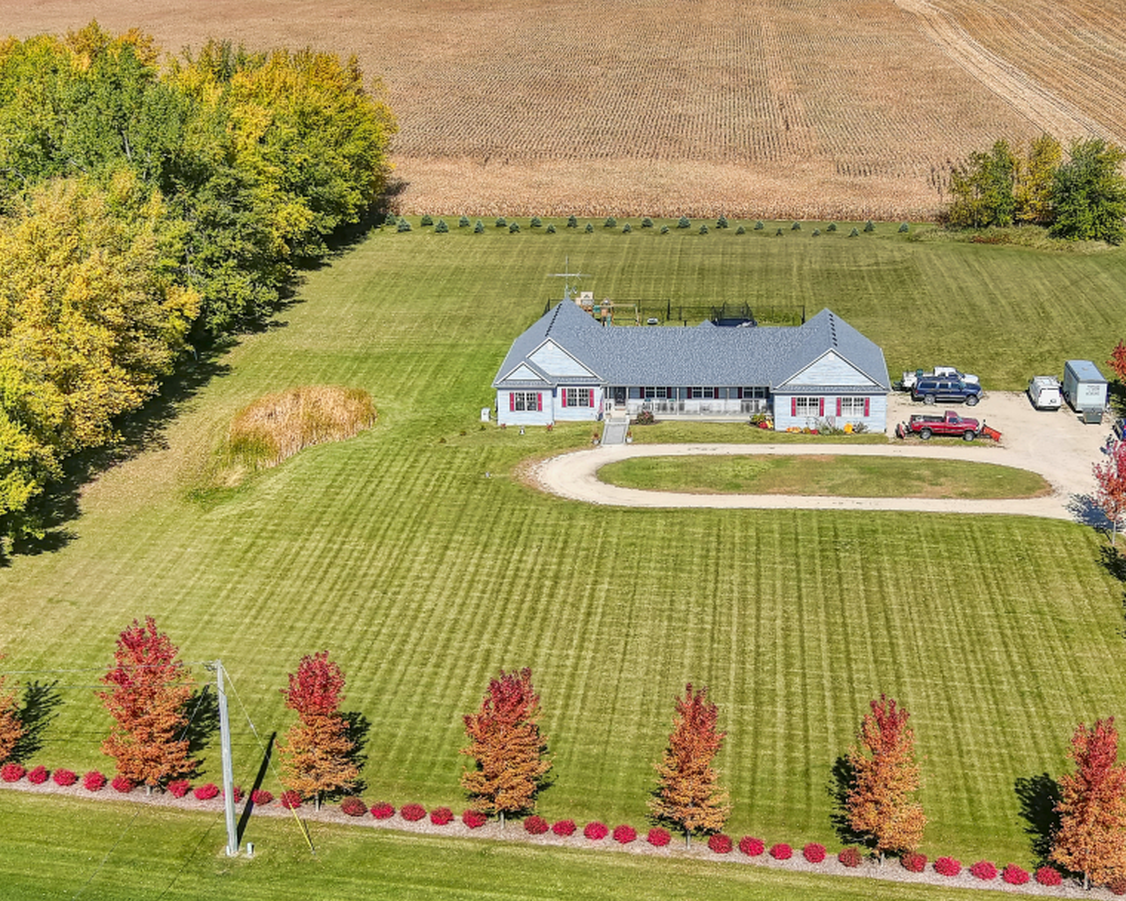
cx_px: 692
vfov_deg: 26.2
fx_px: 1933
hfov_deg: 32.4
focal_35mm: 58
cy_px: 461
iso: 105
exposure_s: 1/1425
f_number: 2.8
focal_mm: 10.6
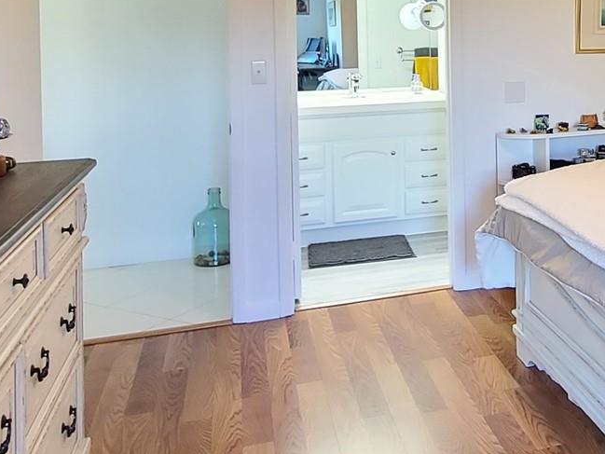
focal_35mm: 41
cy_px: 38
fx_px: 717
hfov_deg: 42.4
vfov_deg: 33.2
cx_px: 531
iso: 400
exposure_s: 1/40
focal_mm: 2.2
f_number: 2.2
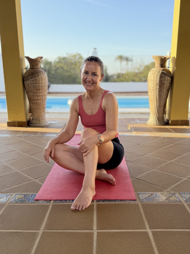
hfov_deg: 56.8
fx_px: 176
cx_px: 95
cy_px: 127
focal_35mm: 24
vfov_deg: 71.6
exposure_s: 1/1410
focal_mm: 6.76
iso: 100
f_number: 1.78
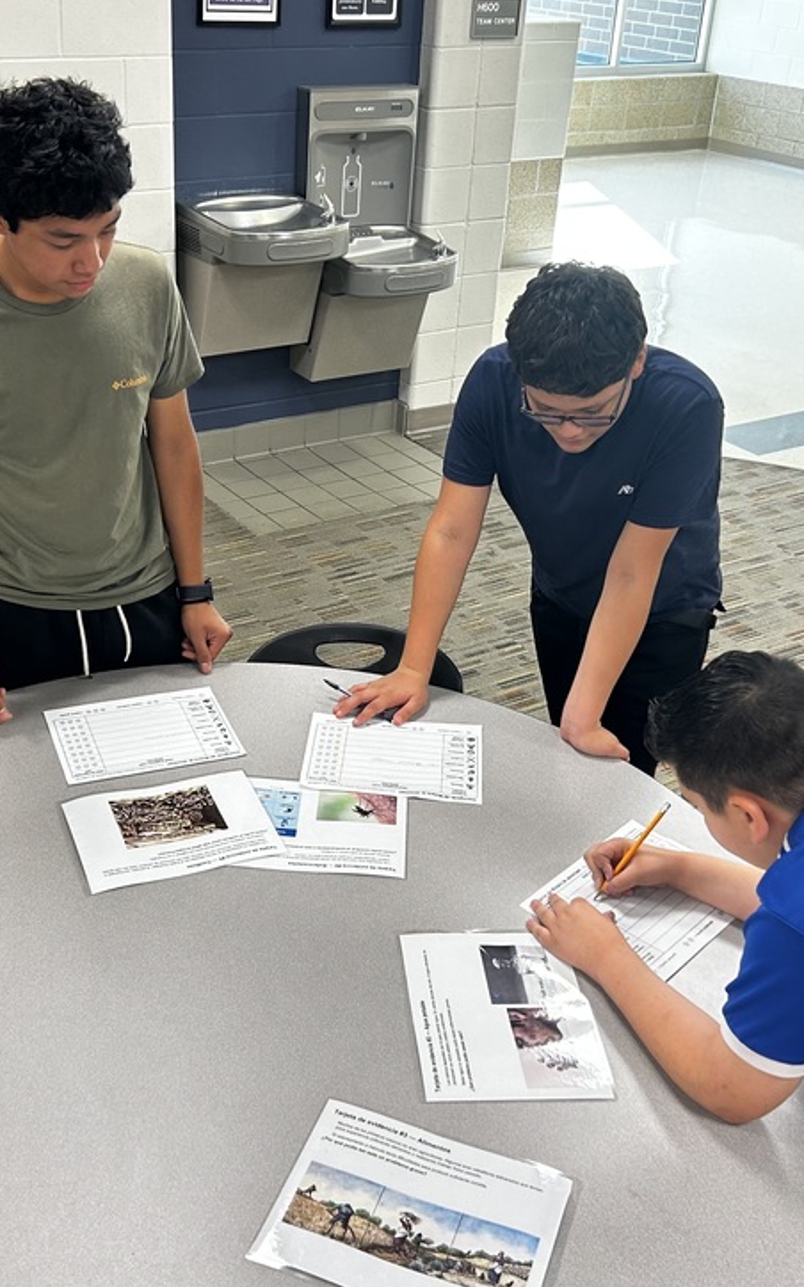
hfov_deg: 32.6
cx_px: 318
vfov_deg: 50.4
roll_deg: -1.9
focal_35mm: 39
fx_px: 1368
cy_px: 645
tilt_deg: -28.2
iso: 100
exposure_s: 1/120
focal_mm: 5.7
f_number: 1.5
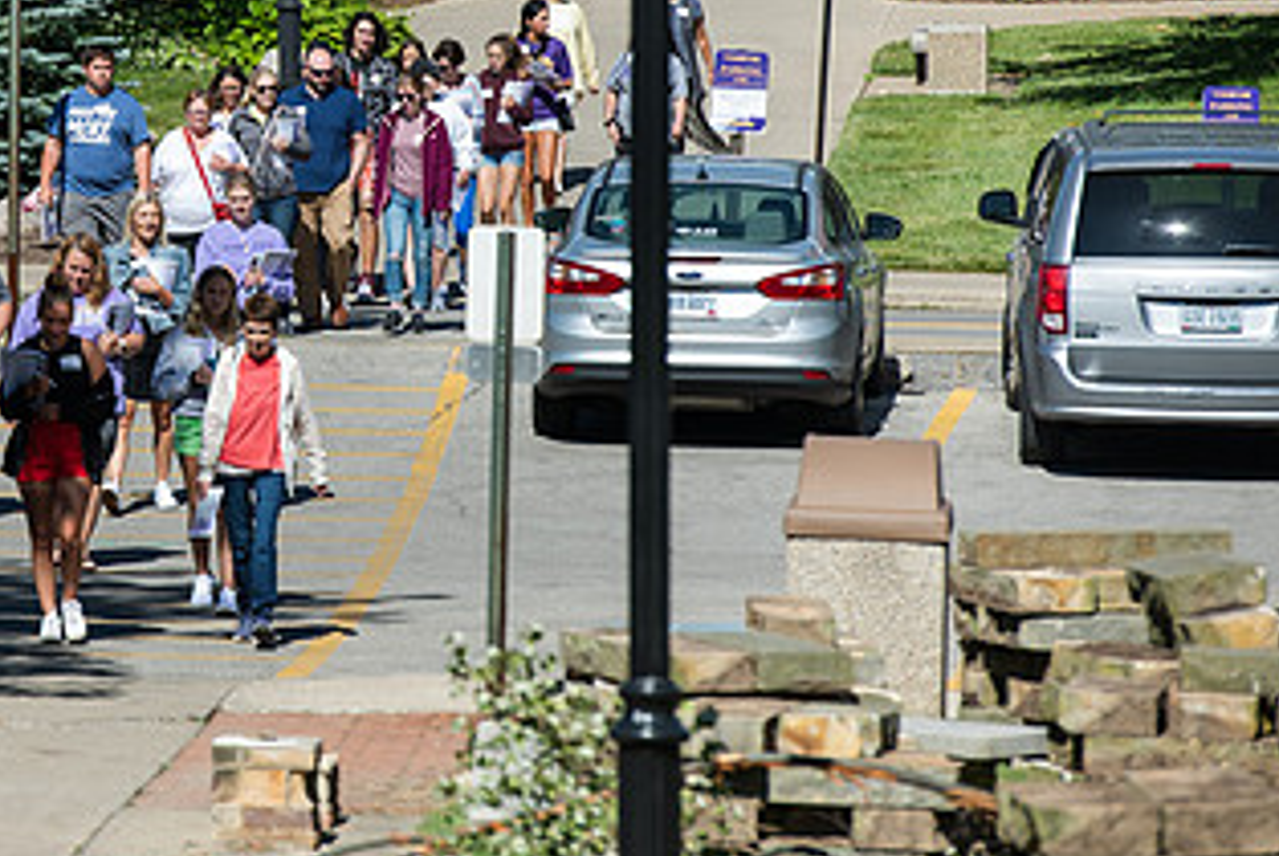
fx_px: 12802
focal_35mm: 360
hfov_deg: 5.7
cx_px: 122
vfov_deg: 3.8
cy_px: 222
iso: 100
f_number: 4.5
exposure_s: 1/640
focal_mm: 195
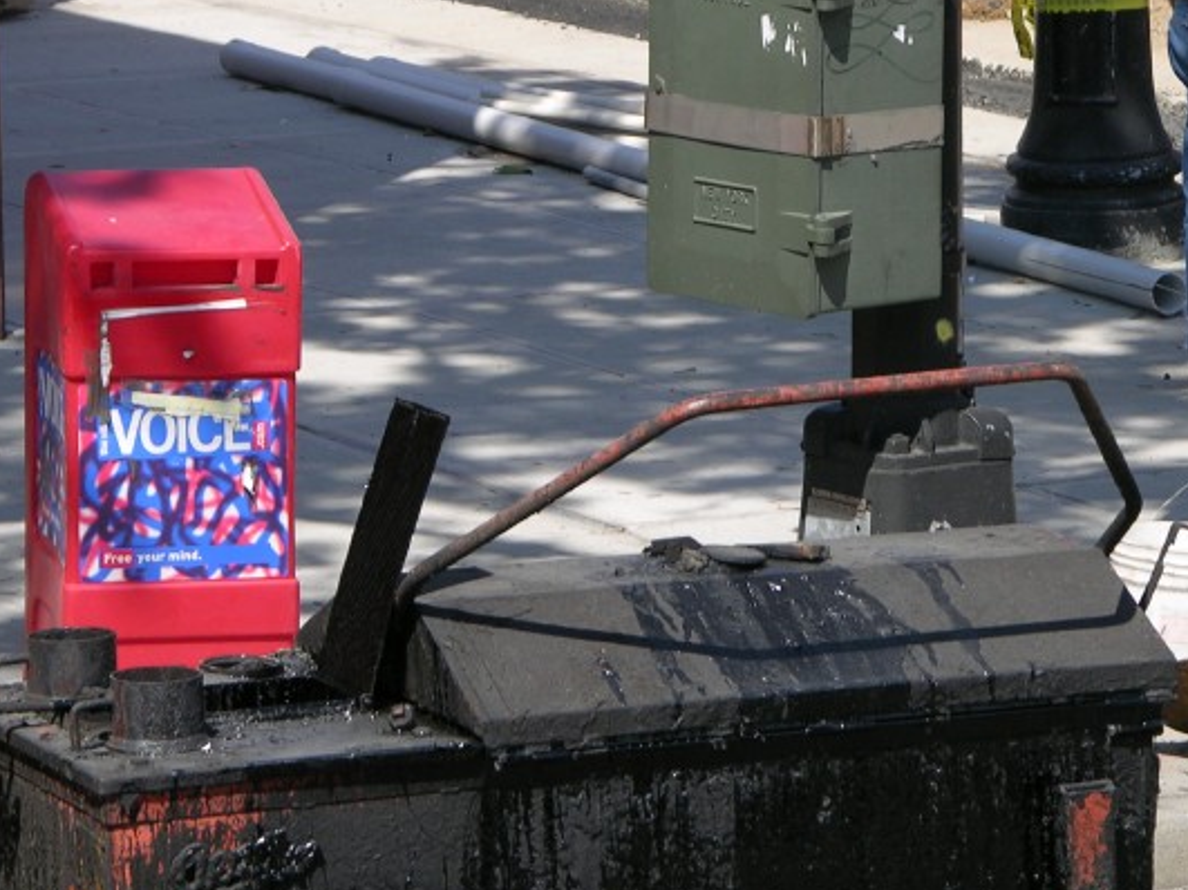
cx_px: 763
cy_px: 385
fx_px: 9264
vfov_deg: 5.5
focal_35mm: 270
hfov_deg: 7.3
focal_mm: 34.7
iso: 50
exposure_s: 1/282
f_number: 4.8
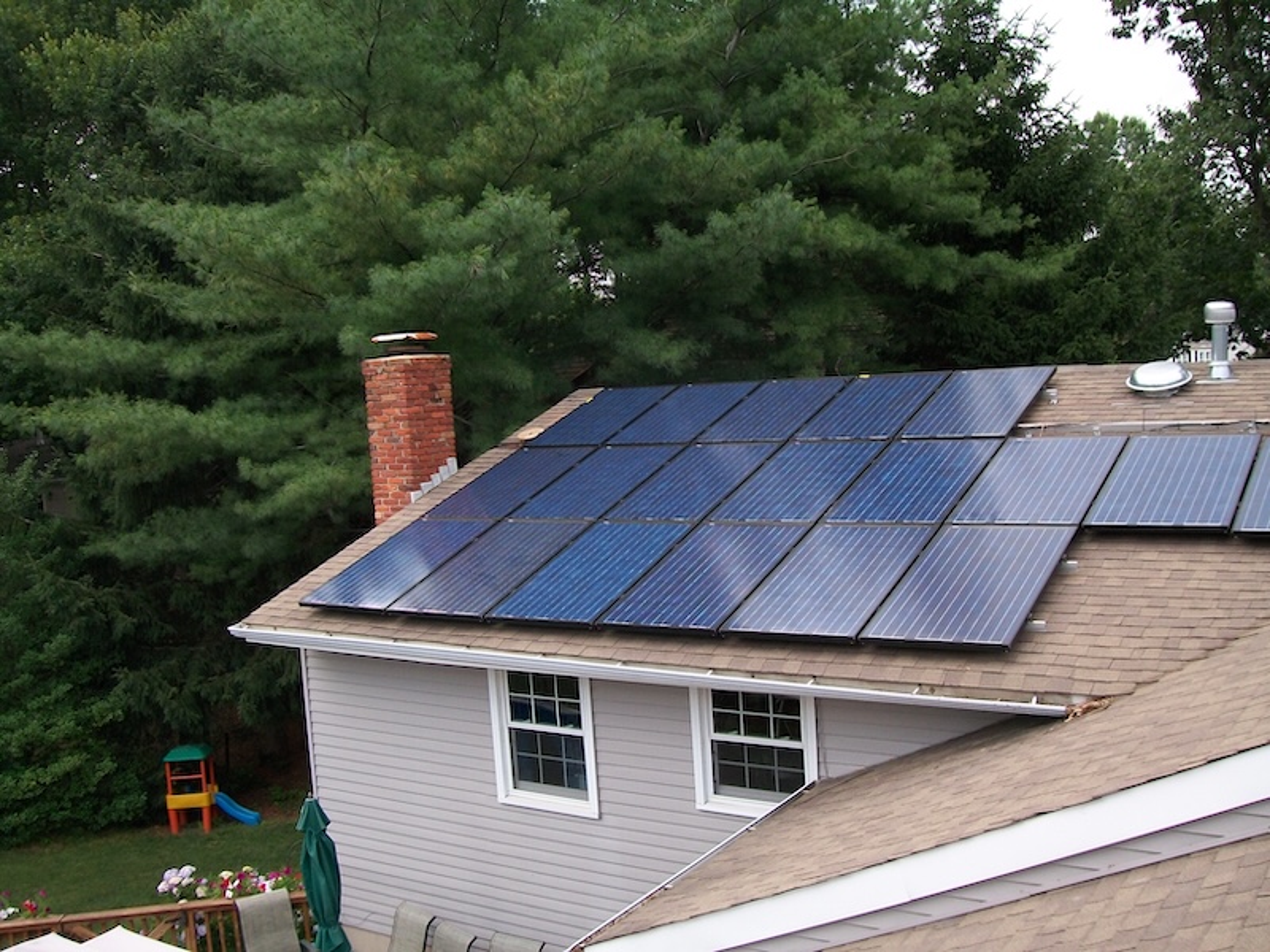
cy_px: 476
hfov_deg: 51.4
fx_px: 1321
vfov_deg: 39.7
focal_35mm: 36
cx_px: 635
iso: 80
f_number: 2.7
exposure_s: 1/400
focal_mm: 6
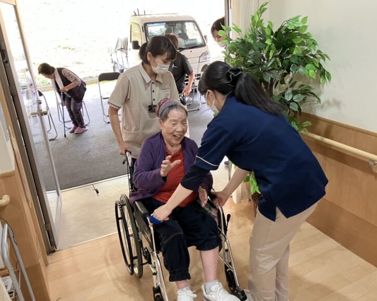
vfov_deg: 48.5
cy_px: 151
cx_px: 200
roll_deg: +4.0
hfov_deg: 58.7
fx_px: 335
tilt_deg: -22.6
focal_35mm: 30
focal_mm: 3.99
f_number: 1.8
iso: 125
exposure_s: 1/60
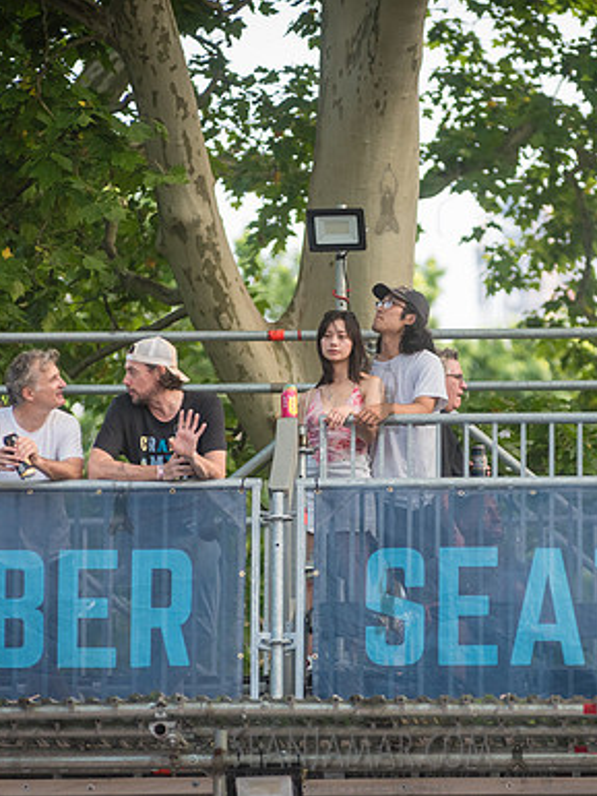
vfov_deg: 6.8
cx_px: 386
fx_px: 6665
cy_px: 398
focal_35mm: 290
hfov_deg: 5.1
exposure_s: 1/320
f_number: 4
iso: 1000
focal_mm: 200
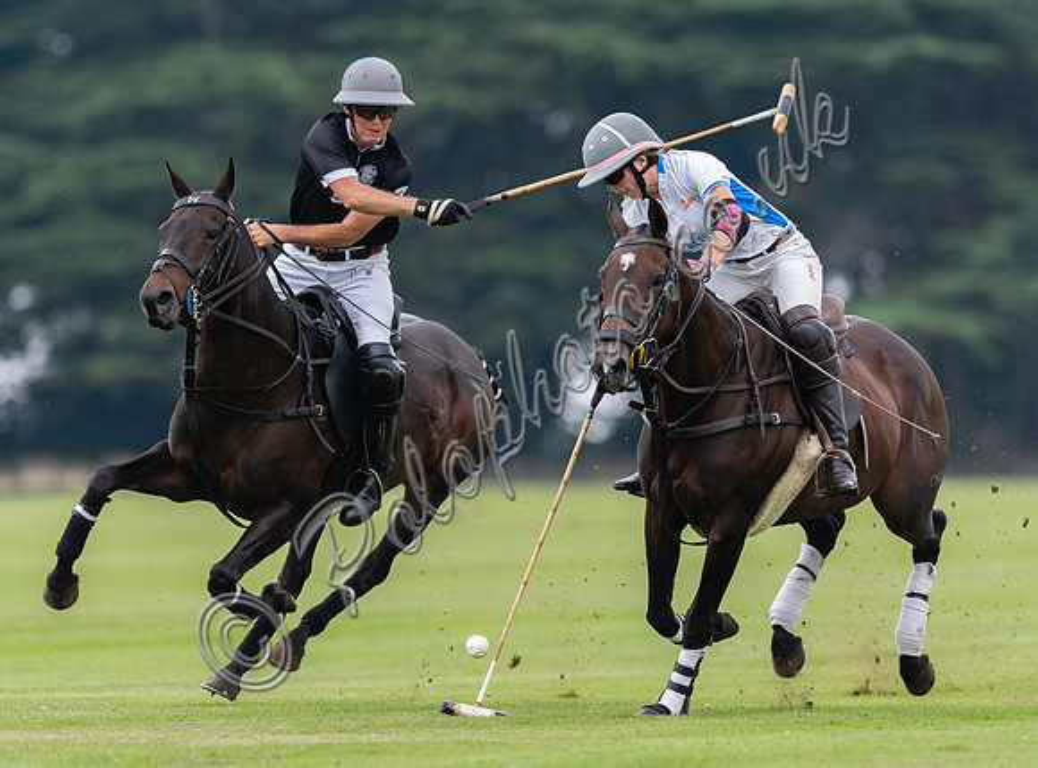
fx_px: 15158
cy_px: 391
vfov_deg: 2.9
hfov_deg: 3.9
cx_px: 593
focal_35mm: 508
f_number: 3.2
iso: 500
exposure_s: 1/1000
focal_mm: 300
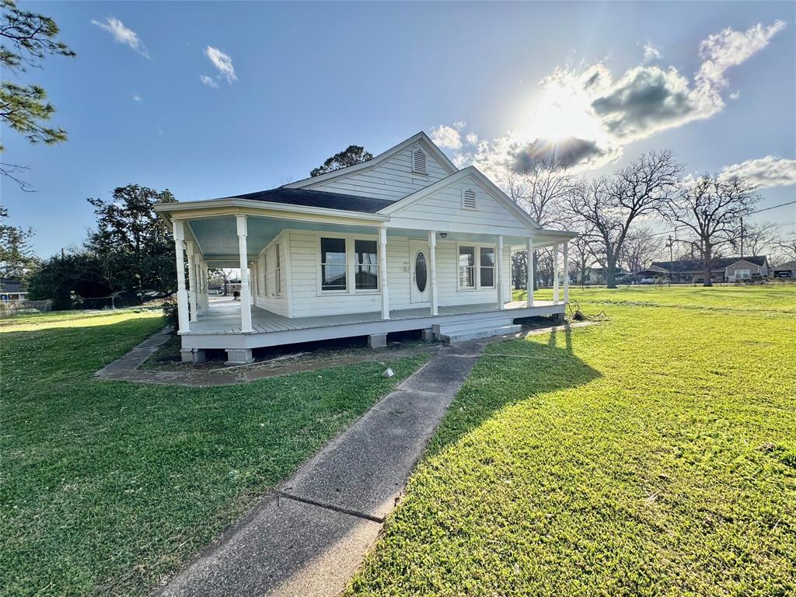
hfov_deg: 102.1
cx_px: 398
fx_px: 322
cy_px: 298
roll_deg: +1.0
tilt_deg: -2.7
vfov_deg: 85.7
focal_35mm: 14
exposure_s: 1/741
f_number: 2.2
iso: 40
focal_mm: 2.22
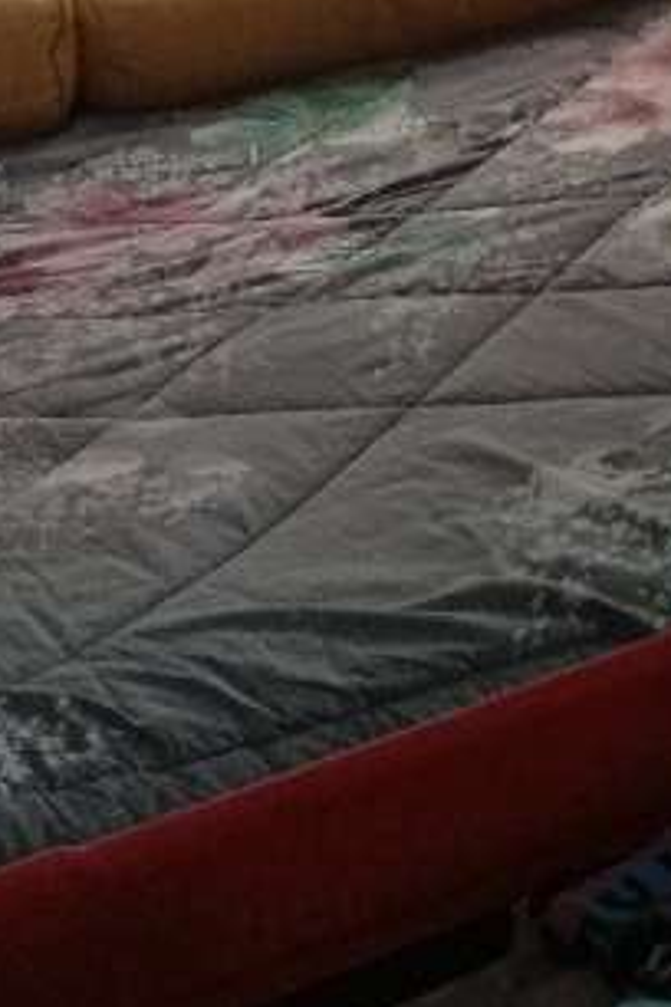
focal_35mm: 110
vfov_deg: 15.8
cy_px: -801
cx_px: 1039
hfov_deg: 11.8
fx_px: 3075
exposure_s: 1/20
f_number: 1.8
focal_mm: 3.98
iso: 633
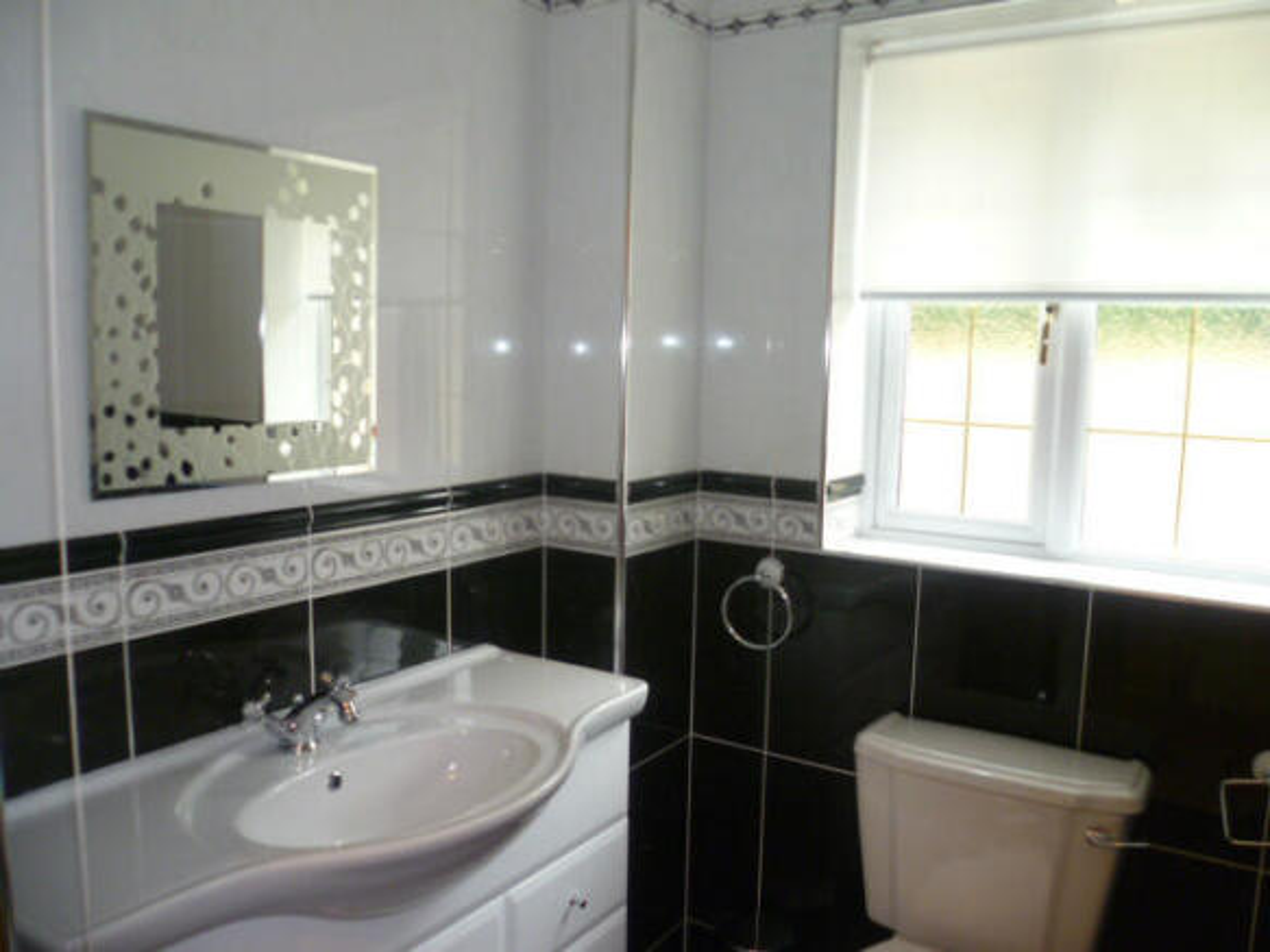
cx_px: 635
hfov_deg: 63.5
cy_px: 476
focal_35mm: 28
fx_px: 1027
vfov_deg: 49.7
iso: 250
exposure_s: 1/30
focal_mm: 5
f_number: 2.8
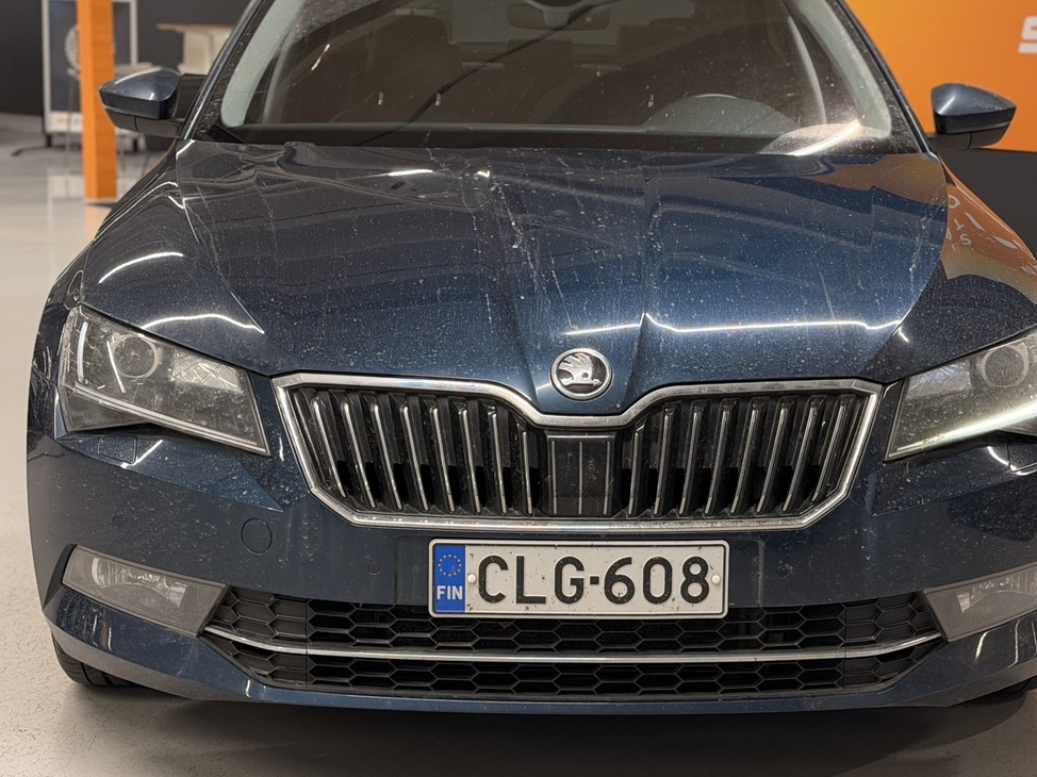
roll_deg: -0.8
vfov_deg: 20.7
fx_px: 2126
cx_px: 570
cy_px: 342
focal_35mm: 71
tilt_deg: -8.6
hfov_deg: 27.4
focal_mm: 6.76
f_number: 1.78
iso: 320
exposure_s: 1/246
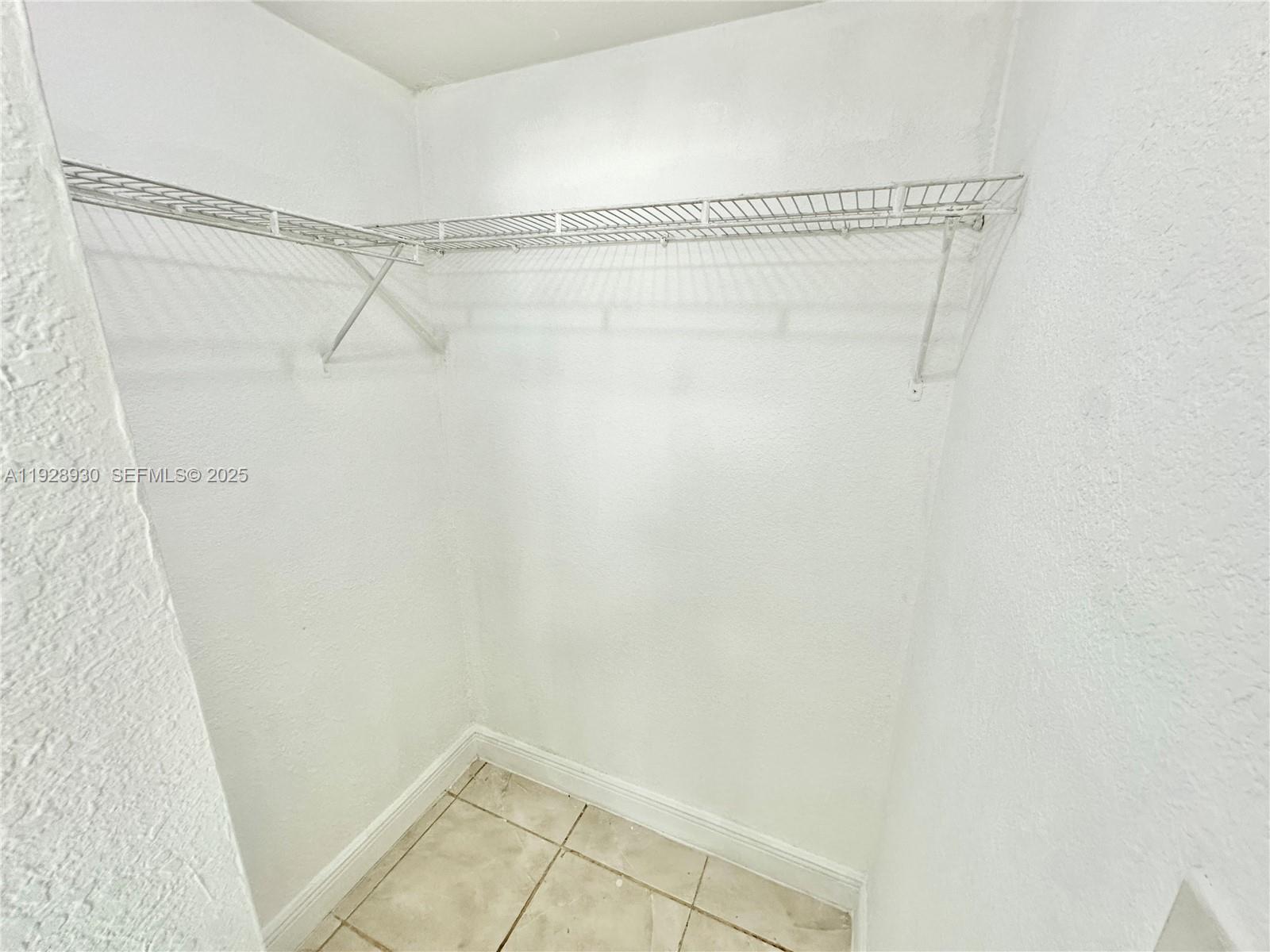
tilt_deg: -15.2
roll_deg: -0.6
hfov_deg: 102.1
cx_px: 635
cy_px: 476
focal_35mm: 14
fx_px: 514
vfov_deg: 85.7
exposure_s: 1/120
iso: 160
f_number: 2.2
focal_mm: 2.22
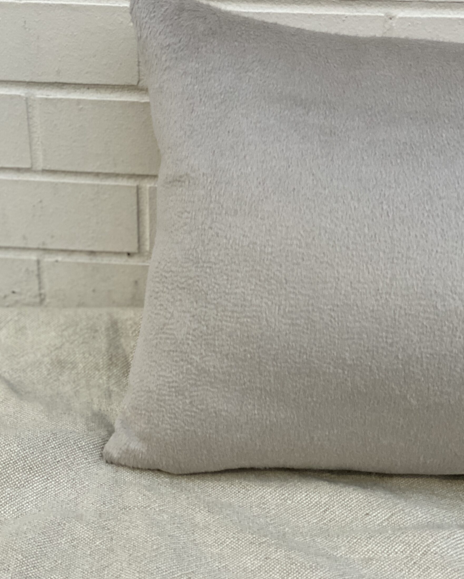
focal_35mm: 59
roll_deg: -0.8
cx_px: 219
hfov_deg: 25.8
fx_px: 1013
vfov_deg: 31.9
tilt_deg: -24.0
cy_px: 265
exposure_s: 1/122
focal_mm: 6
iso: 250
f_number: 2
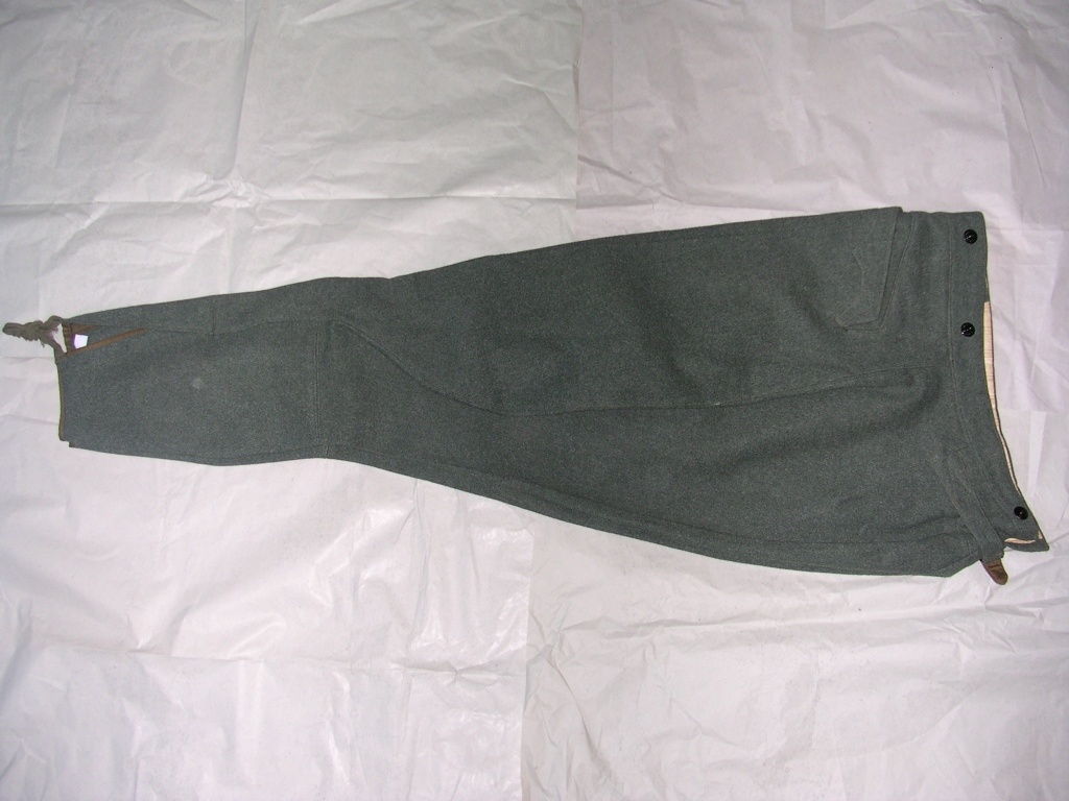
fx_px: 1143
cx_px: 534
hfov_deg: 50.1
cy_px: 400
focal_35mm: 37
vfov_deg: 38.7
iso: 100
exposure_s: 1/60
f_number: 2.7
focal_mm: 5.6
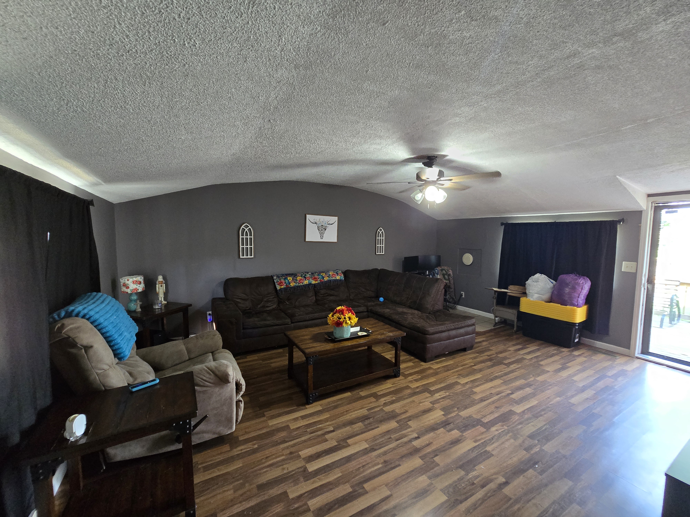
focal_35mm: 13
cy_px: 258
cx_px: 345
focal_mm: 2.2
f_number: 2.2
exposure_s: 1/60
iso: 500
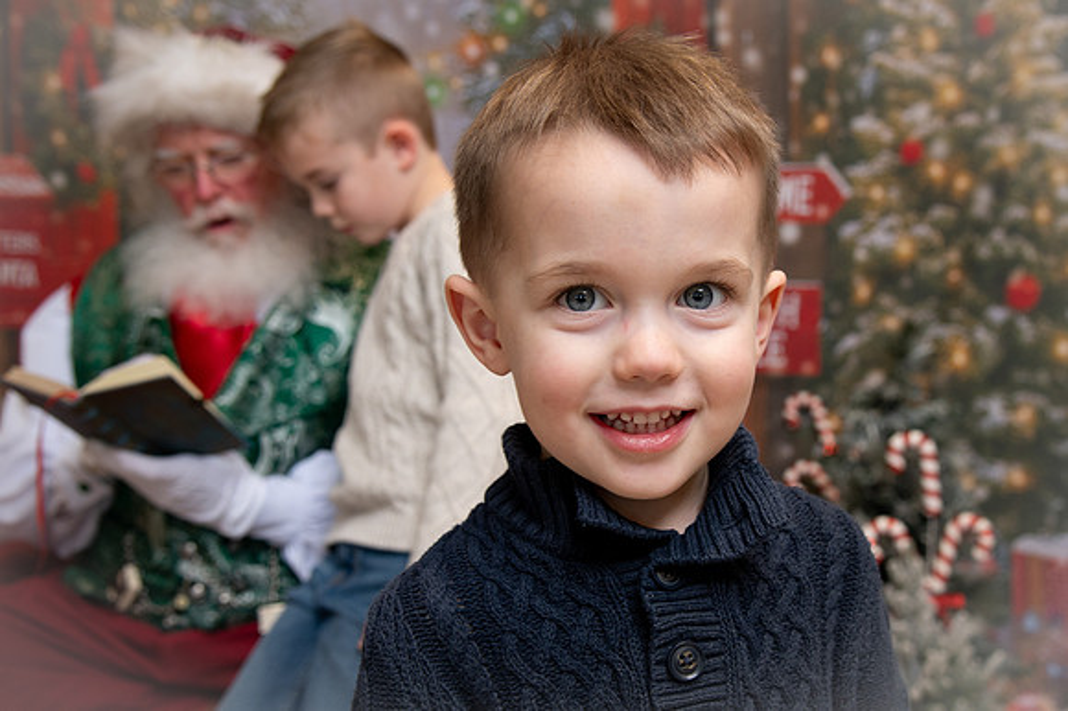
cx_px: 631
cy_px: 399
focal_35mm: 45
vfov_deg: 29.6
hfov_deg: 43.1
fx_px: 1345
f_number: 5
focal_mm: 38
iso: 1000
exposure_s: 1/200
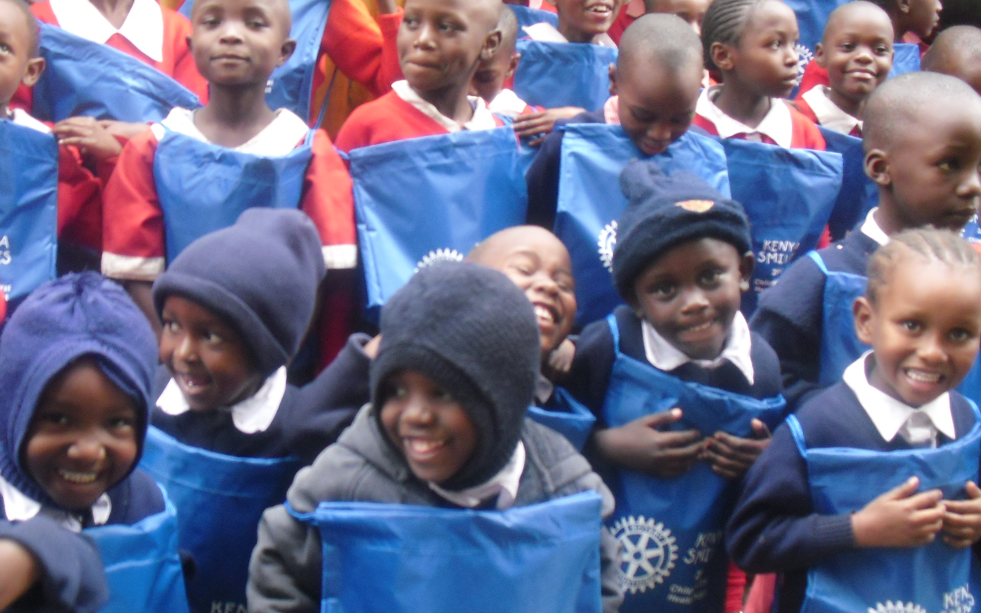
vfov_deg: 25.3
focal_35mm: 51
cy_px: 332
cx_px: 396
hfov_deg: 39.4
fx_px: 1364
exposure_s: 1/80
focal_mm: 6.3
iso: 200
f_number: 3.1
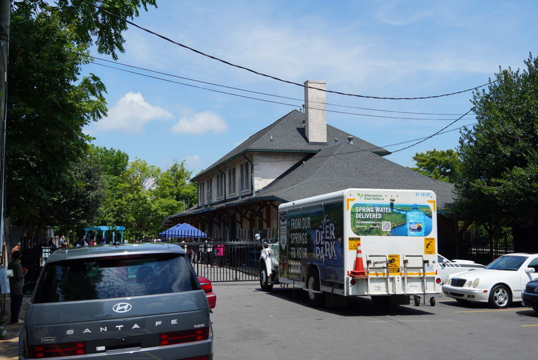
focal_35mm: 42
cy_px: 180
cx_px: 269
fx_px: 628
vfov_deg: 31.9
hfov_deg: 46.4
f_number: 5
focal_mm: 28
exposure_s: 1/640
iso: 100
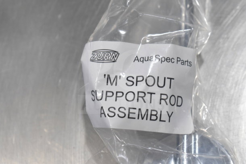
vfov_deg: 16.6
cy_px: 82
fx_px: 564
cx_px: 123
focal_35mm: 82
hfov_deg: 24.6
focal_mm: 55
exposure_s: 1/160
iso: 1250
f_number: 5.6
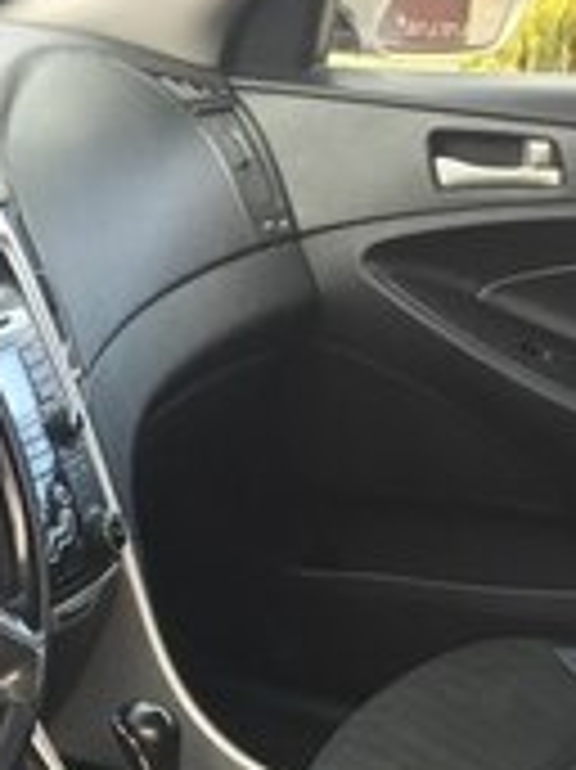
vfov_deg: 20.6
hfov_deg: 17.3
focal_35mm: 84
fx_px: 1866
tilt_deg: -35.8
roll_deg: -2.8
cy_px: 1085
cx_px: 58
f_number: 2.2
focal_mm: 4.15
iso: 25
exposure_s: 1/50
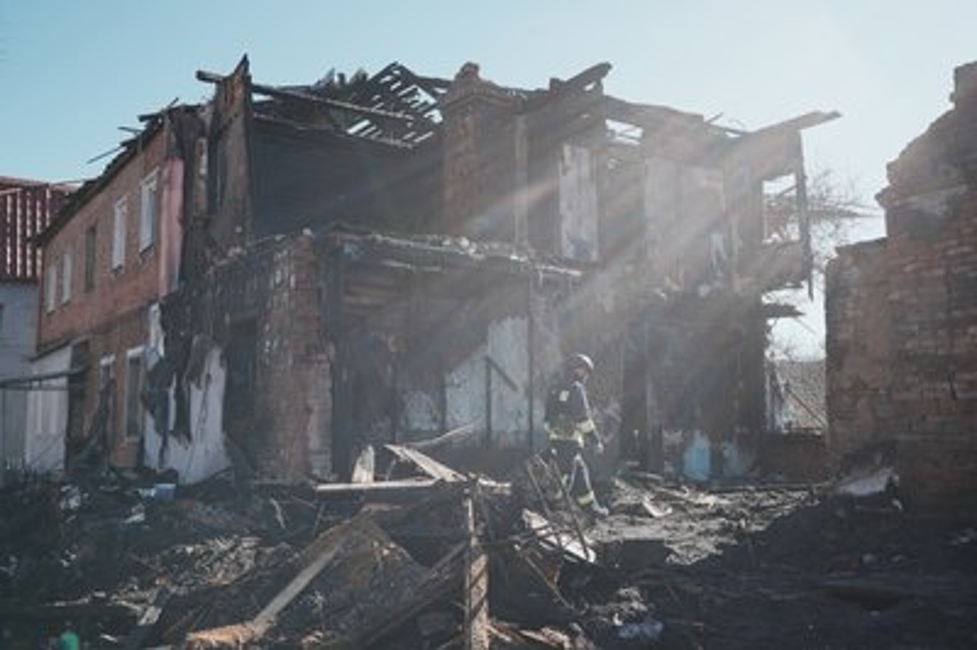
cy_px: 325
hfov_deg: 57.3
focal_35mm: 33
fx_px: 895
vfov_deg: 39.9
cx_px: 488
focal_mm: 33
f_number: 5.6
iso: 200
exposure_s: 1/640
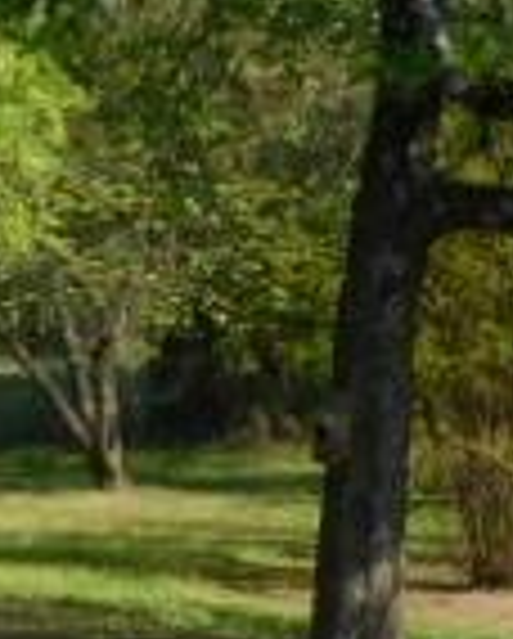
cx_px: -292
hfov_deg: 11.2
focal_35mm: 132
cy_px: 270
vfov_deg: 14.6
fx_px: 2500
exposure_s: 1/800
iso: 125
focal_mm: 5.3
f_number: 3.2
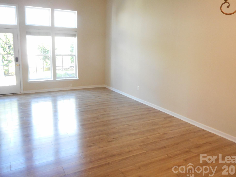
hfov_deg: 63.5
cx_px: 118
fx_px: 191
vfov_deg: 49.7
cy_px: 80
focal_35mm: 28
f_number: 3.7
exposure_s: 1/30
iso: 320
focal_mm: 4.5
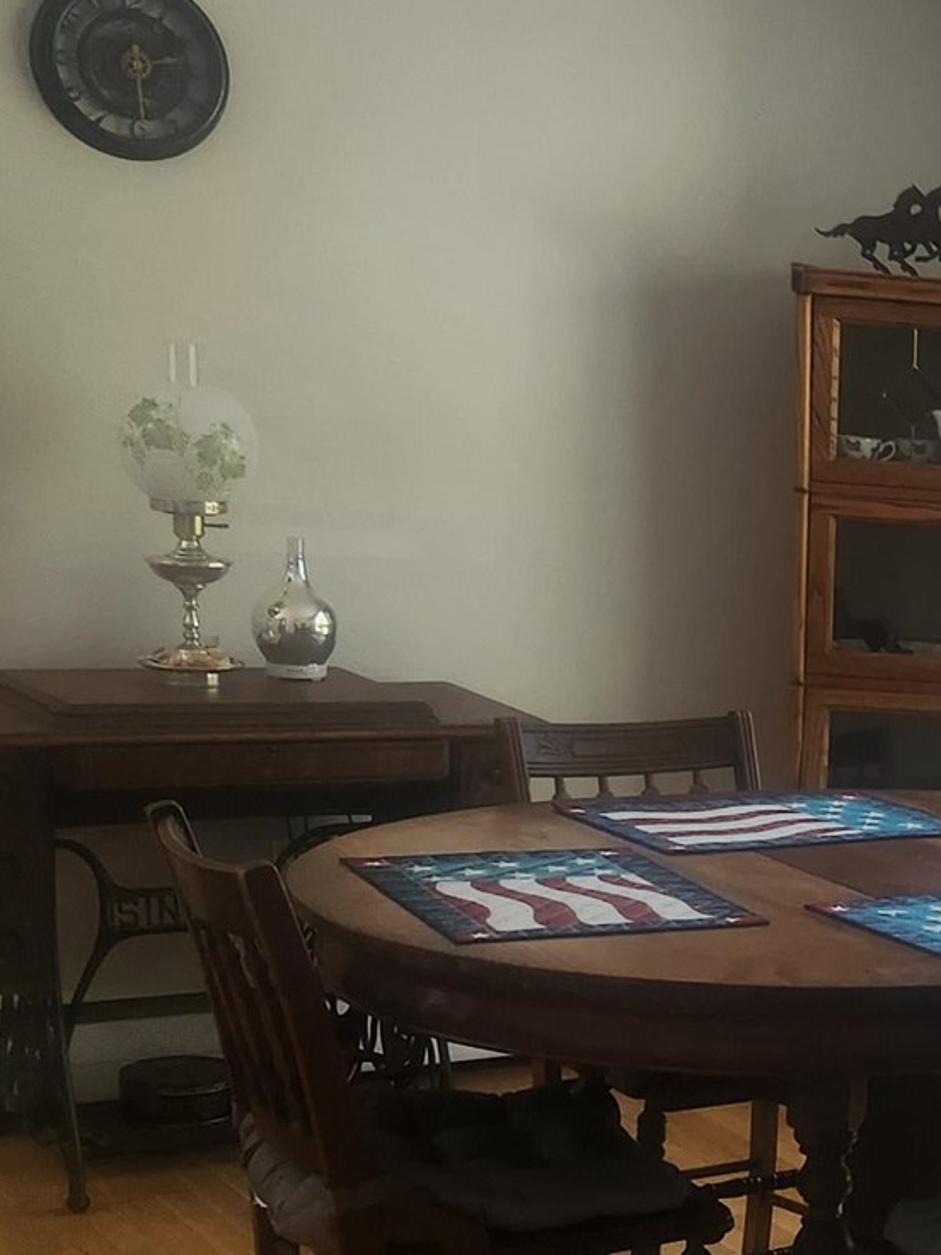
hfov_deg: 18.2
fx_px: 2610
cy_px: 950
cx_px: 1410
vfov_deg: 26.7
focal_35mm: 72
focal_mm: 5.4
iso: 160
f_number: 1.8
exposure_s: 1/180
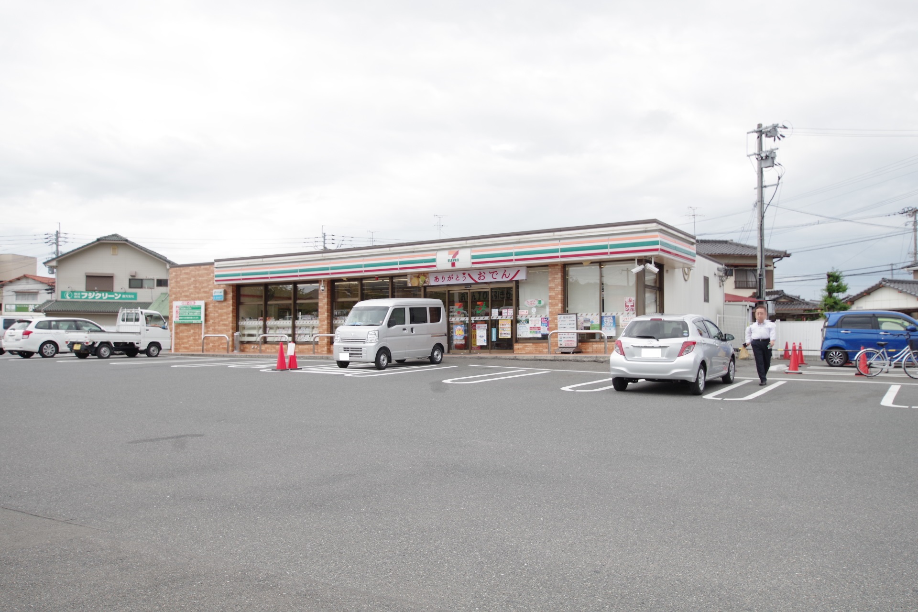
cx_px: 459
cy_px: 306
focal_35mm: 30
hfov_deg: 61.9
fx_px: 765
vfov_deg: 43.6
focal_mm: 20
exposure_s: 1/250
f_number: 6.3
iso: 200
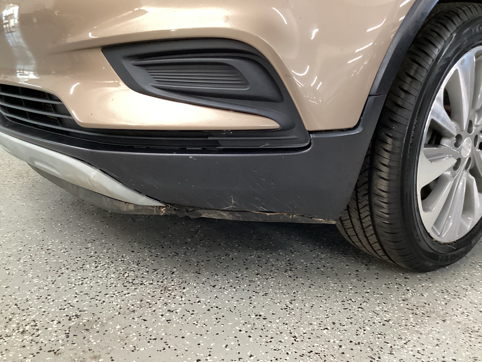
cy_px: 181
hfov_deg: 58.4
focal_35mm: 31
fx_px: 432
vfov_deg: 45.4
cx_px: 241
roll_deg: -1.9
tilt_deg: -16.1
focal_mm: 3.3
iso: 320
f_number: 2.4
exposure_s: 1/40
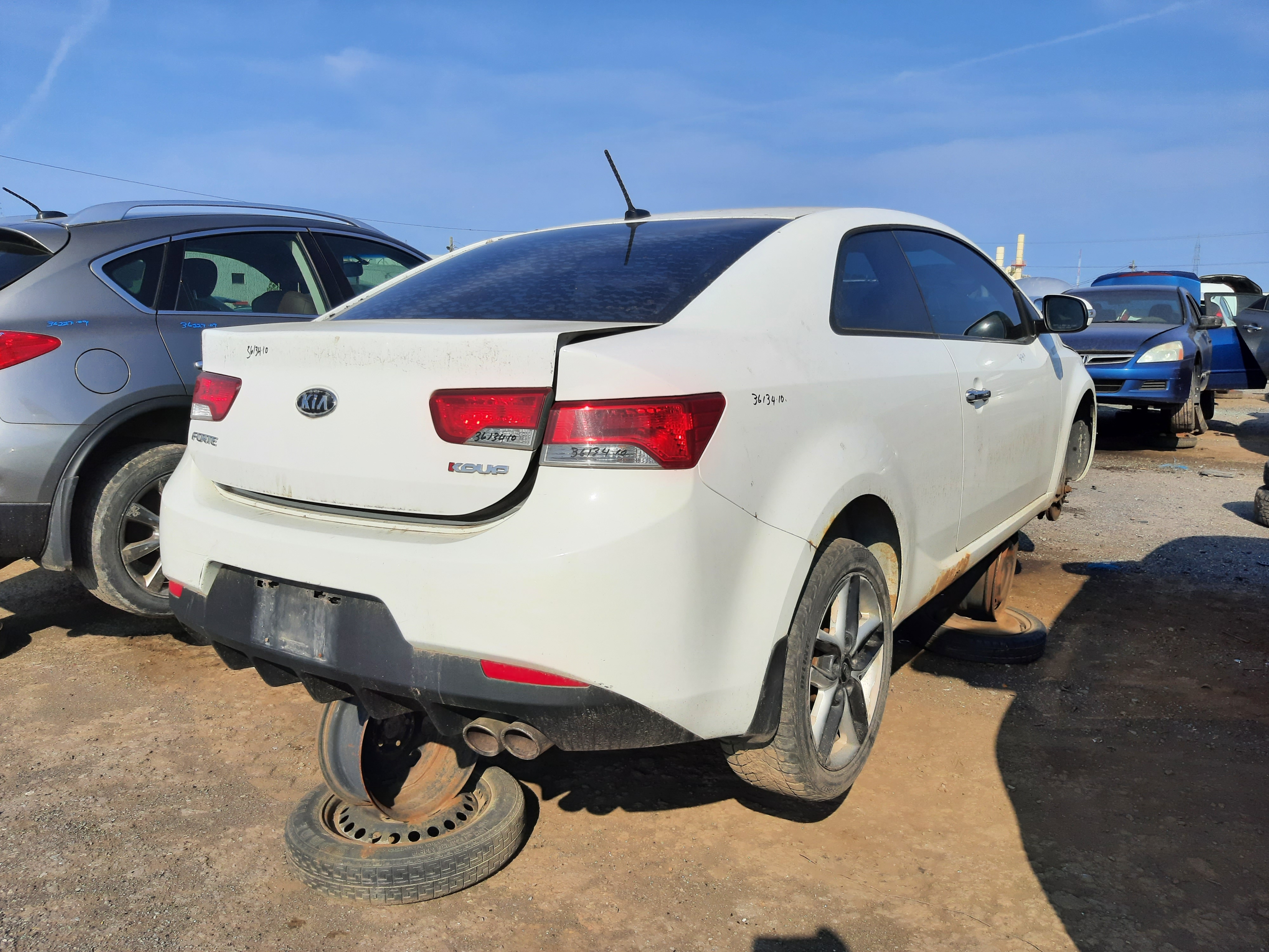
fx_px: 953
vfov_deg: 53.1
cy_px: 476
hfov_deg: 67.3
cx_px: 634
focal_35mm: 26
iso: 40
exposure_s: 1/3289
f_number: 1.7
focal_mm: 3.92
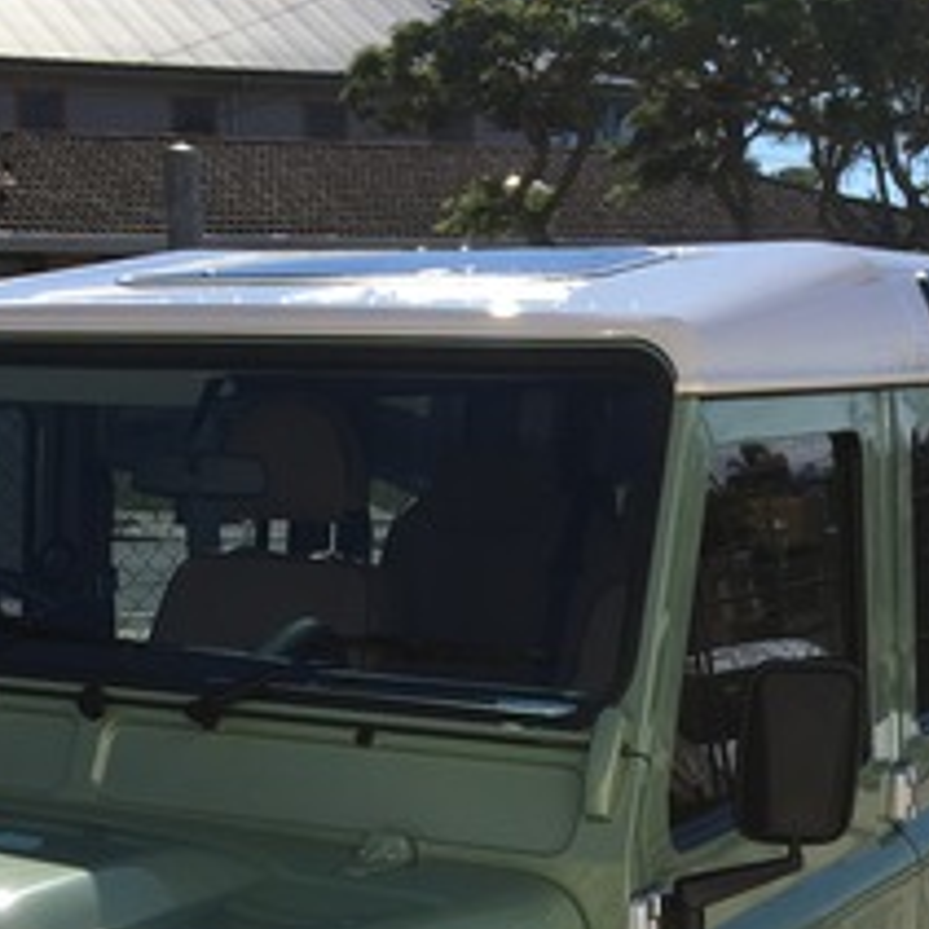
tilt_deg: -20.9
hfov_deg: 23.7
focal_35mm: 73
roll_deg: +0.5
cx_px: 440
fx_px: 2216
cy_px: 1114
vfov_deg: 21.9
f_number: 2.2
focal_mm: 4.15
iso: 25
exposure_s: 1/1876
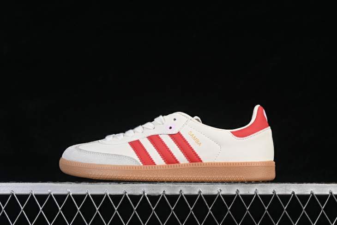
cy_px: 112
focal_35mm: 75
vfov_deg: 18.2
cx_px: 168
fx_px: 702
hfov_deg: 27.0
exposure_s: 1/80
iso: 160
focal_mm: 50
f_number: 8
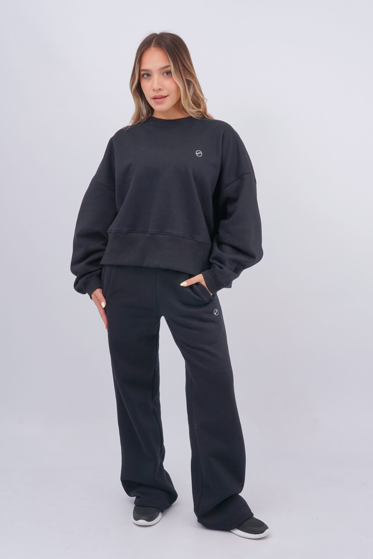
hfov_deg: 27.0
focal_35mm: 50
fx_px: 777
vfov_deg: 39.6
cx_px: 186
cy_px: 280
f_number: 14
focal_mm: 50
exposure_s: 1/125
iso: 160
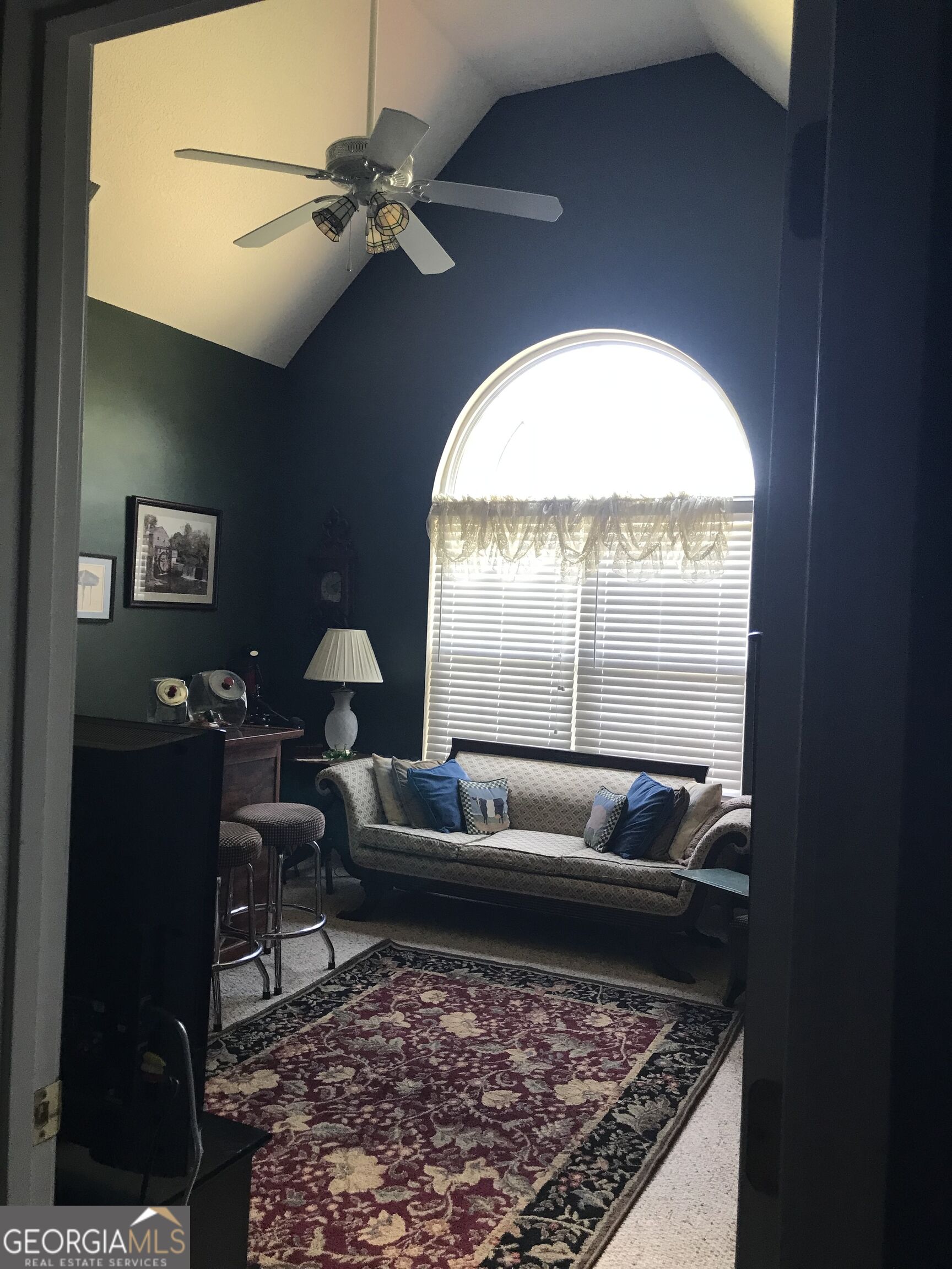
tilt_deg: -0.9
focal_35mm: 28
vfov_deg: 63.4
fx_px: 1027
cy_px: 634
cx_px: 476
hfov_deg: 49.7
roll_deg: -2.6
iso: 40
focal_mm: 3.99
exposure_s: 1/24
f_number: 1.8
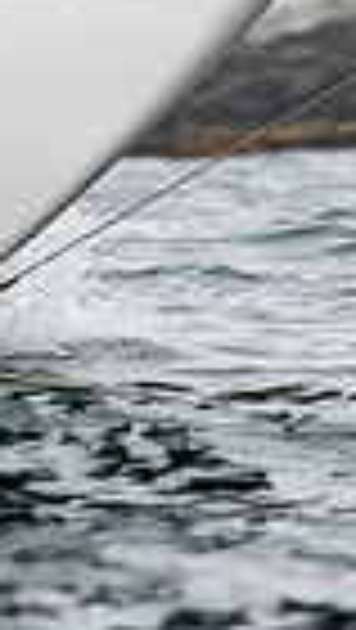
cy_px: -170
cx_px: 14
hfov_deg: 0.8
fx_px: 25564
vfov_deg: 1.4
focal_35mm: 1527
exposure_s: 1/2500
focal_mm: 300
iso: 250
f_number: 4
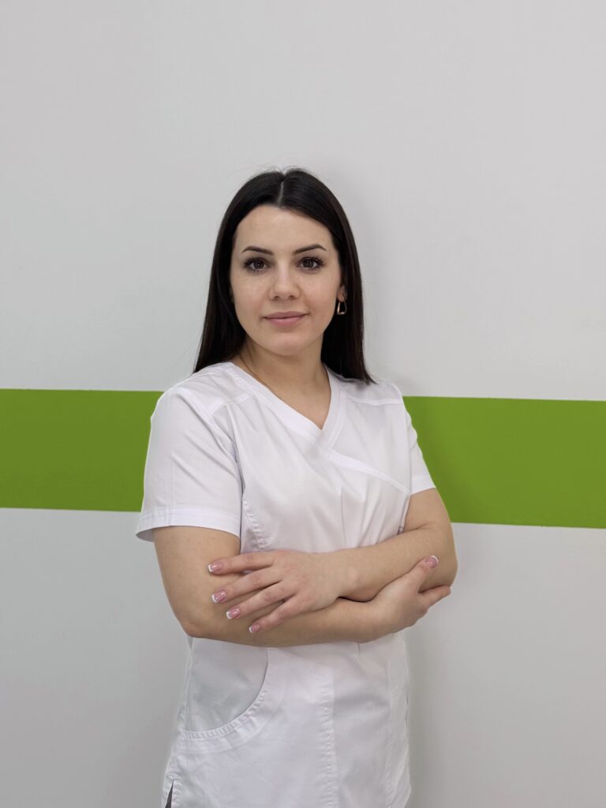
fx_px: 1120
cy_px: 404
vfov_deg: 39.7
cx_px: 303
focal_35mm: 48
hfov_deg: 30.3
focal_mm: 6.76
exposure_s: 1/455
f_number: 1.78
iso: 80
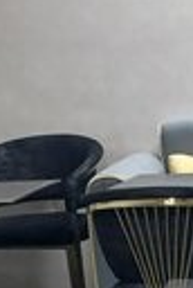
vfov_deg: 14.3
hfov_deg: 9.4
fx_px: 1120
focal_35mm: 140
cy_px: 313
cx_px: 348
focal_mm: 4
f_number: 1.8
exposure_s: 1/50
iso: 64
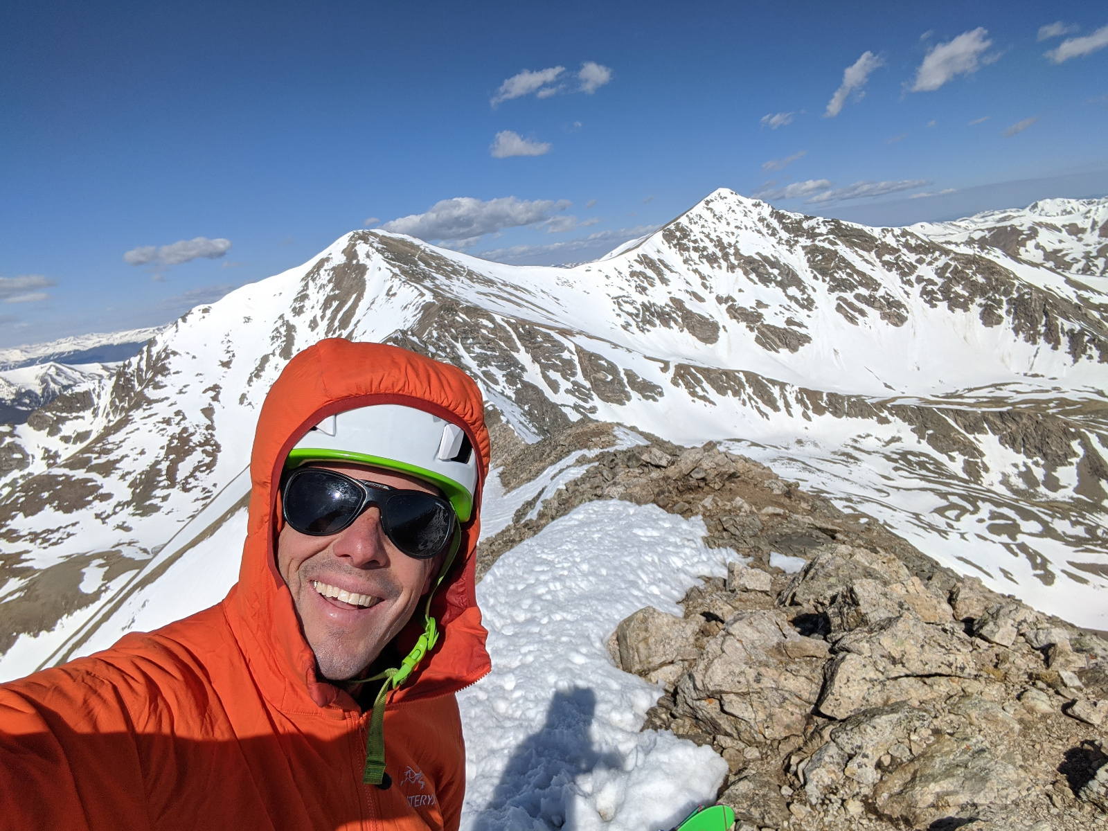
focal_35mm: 21
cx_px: 554
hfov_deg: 79.0
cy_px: 416
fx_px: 672
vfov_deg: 63.4
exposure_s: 1/5155
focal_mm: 2.47
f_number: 2
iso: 51
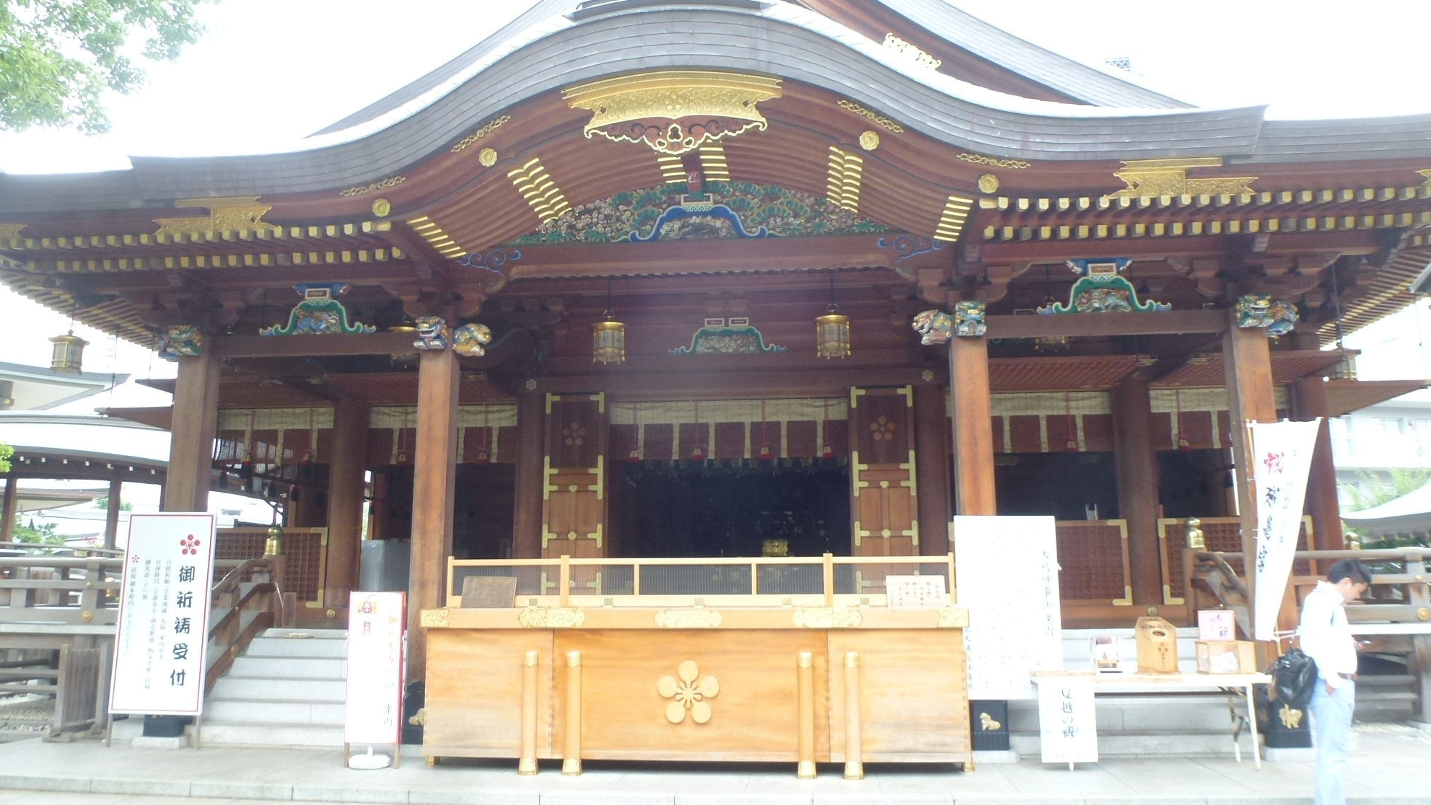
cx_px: 706
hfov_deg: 69.9
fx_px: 1025
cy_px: 382
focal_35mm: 27
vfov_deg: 42.9
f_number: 3.3
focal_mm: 4.3
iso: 160
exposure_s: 1/60
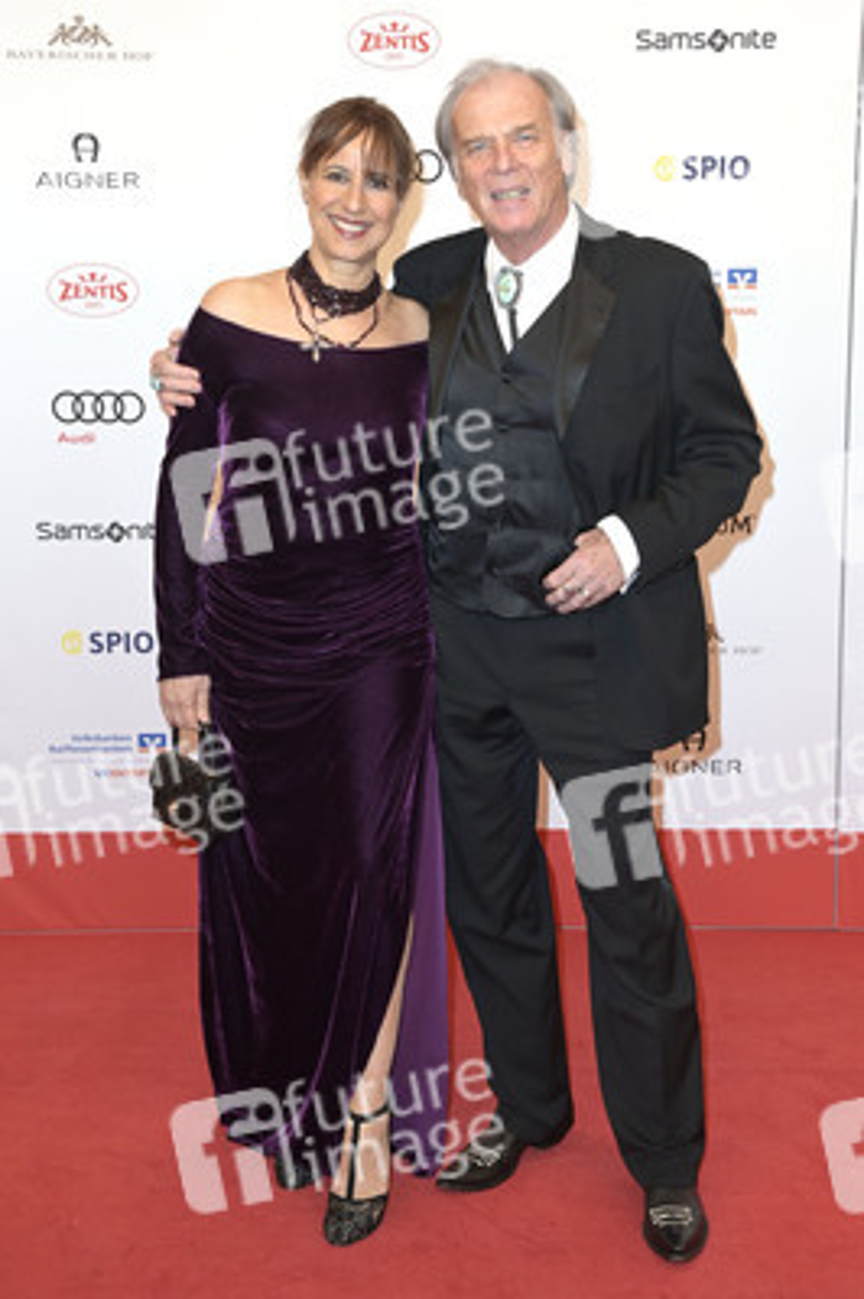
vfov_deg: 43.6
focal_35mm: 45
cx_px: 432
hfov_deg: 29.8
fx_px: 1623
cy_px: 650
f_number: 6.3
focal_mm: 45
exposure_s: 1/250
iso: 400
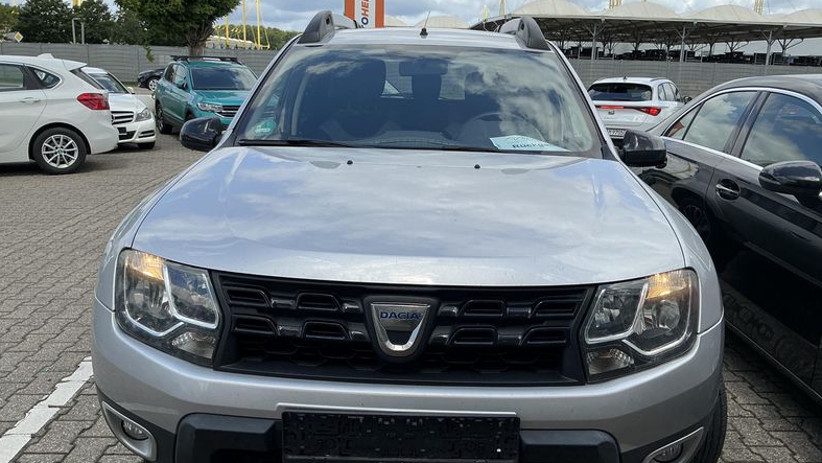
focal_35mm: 31
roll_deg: -3.3
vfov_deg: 37.8
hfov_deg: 62.6
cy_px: 252
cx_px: 415
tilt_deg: -11.6
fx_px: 676
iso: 25
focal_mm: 3
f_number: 1.8
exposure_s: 1/1250
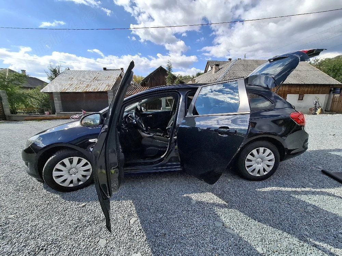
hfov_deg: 106.2
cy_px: 128
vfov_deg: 89.9
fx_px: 128
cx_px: 171
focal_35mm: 13
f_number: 2.2
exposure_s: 1/1250
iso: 40
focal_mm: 1.74
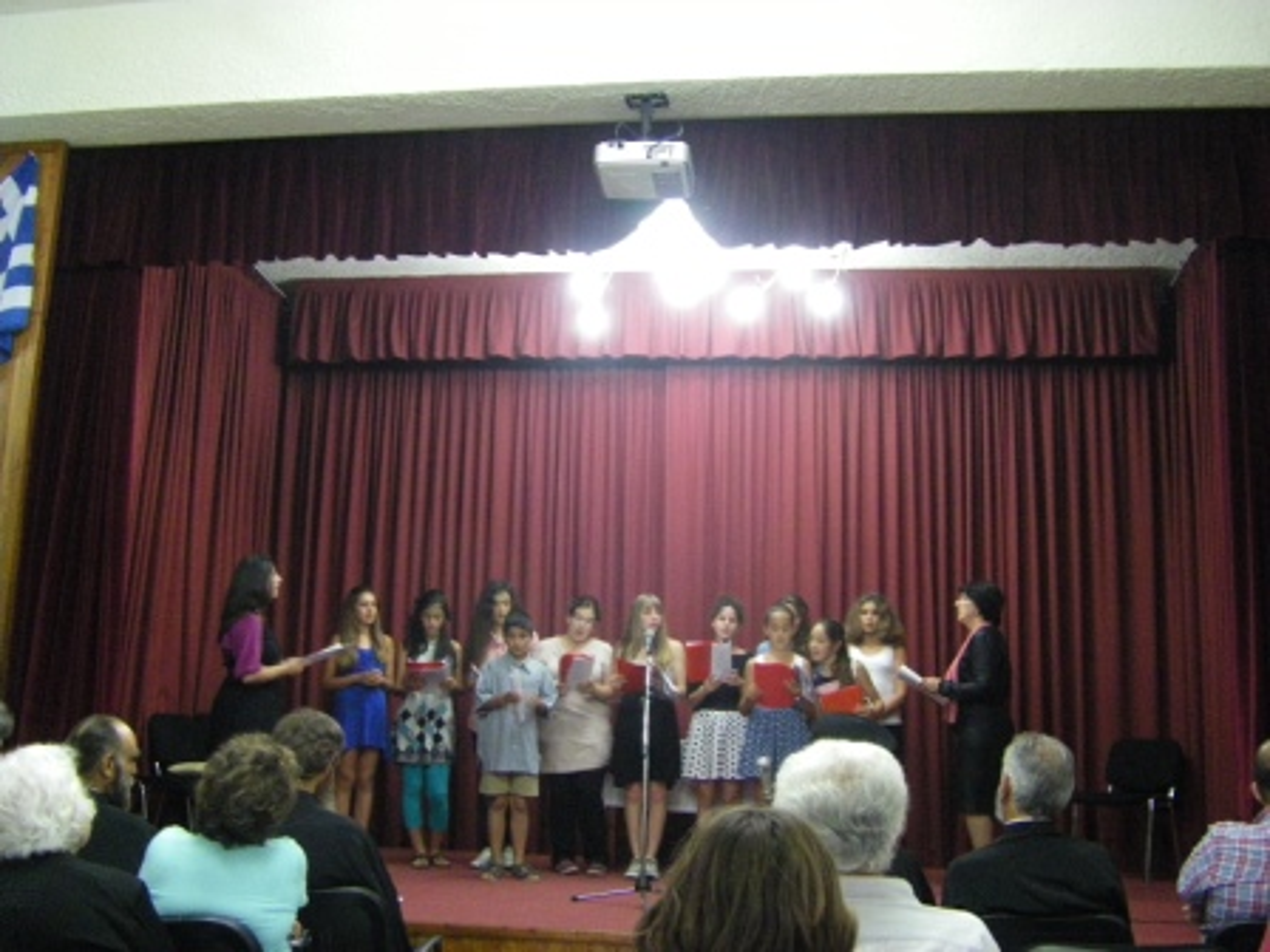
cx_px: 635
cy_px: 476
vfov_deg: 37.7
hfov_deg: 49.0
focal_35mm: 38
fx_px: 1394
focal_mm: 6.3
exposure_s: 1/13
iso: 800
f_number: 3.5
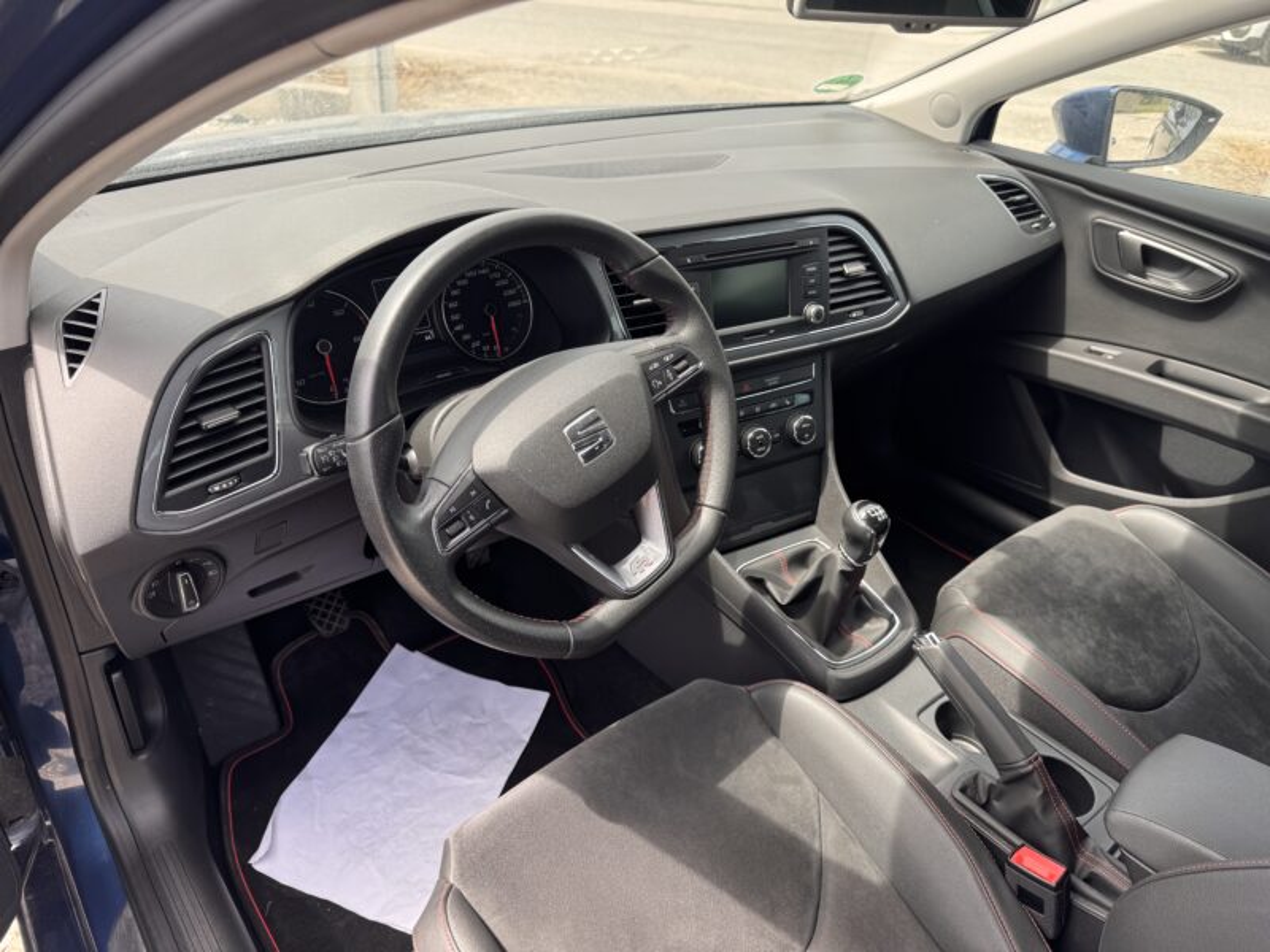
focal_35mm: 24
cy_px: 476
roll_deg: -3.9
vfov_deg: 56.8
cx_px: 635
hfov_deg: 71.6
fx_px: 881
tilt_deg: -30.5
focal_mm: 6.76
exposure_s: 1/539
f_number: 1.78
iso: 80
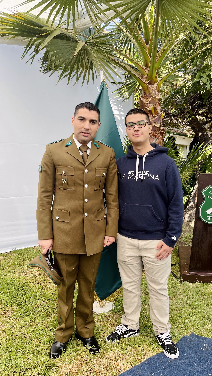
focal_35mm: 29
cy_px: 190
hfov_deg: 40.0
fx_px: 290
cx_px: 127
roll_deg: -1.3
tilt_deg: -6.4
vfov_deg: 66.1
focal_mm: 5.1
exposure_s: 1/424
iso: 32
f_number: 1.6
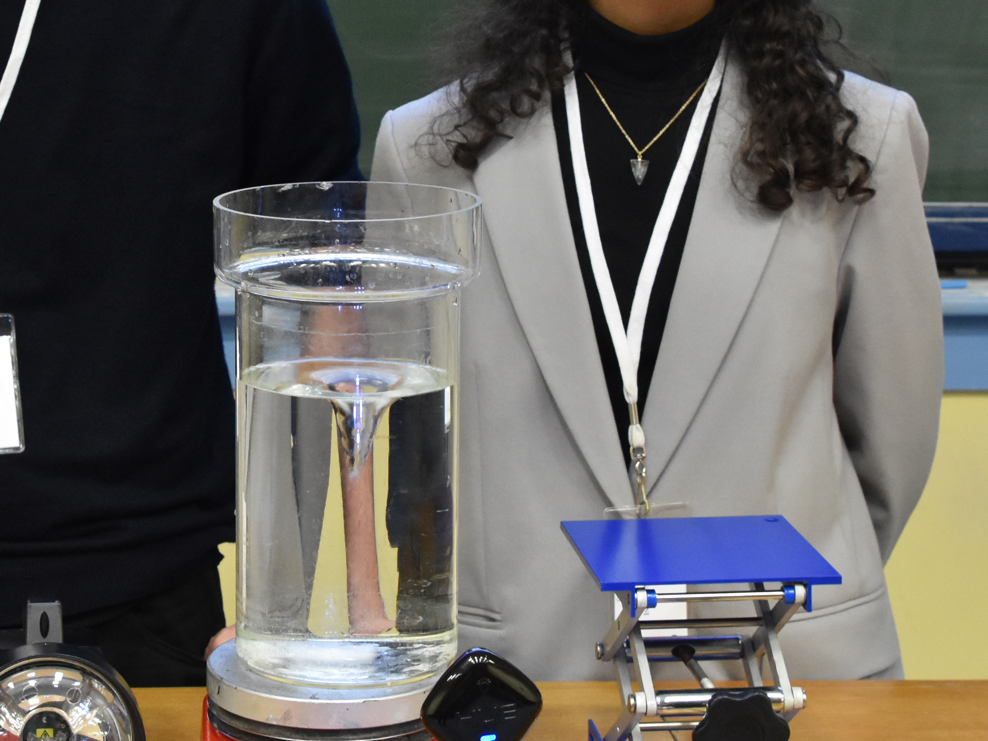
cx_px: 367
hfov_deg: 20.0
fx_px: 2797
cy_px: 237
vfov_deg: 15.1
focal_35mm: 98
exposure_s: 1/13
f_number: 7.1
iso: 1600
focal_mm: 30
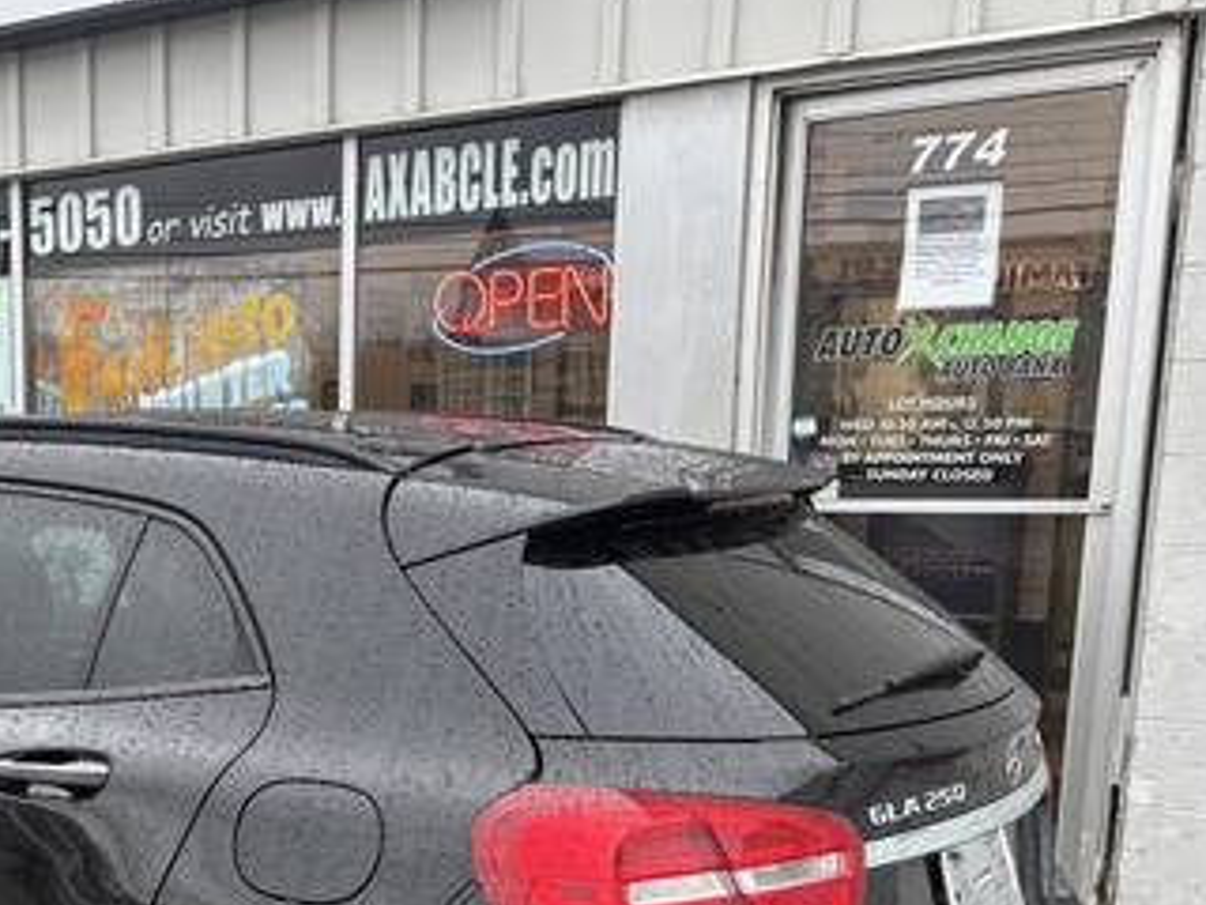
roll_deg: +0.9
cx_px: 170
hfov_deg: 35.1
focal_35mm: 52
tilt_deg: -11.0
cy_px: 818
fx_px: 1812
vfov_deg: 27.0
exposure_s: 1/121
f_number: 1.6
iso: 64
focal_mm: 5.96
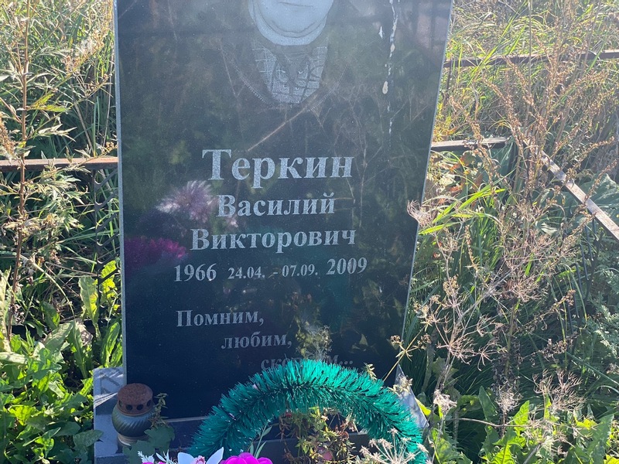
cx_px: 310
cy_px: 232
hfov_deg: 36.8
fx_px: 930
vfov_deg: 28.0
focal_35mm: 52
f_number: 2
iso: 20
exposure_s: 1/271
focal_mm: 6
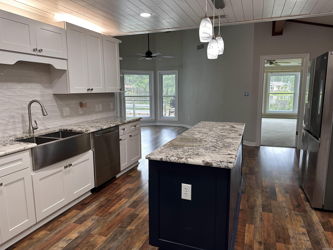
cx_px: 166
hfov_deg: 71.6
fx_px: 231
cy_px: 125
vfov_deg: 56.8
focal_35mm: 24
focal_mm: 6.86
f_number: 1.78
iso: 125
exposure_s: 1/120
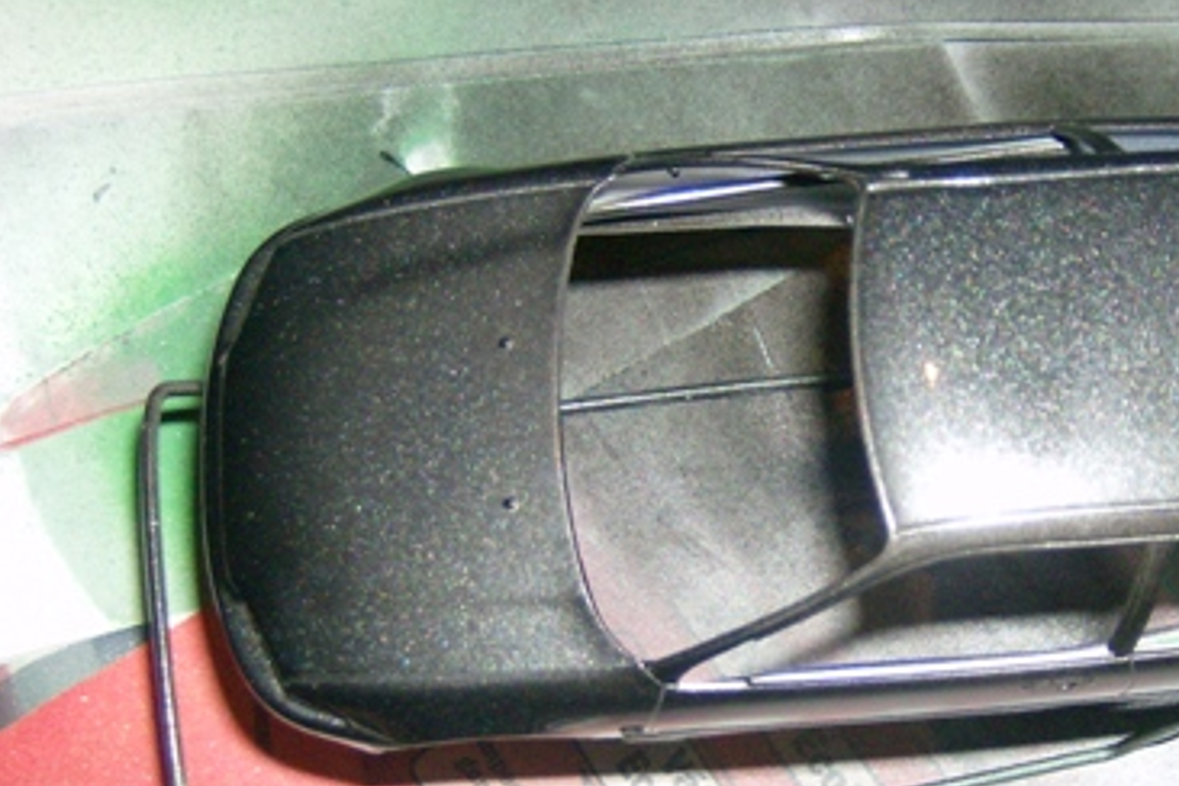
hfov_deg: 30.4
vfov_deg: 20.9
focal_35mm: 65
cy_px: 490
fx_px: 2129
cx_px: 902
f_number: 2.8
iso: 200
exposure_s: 1/60
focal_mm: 6
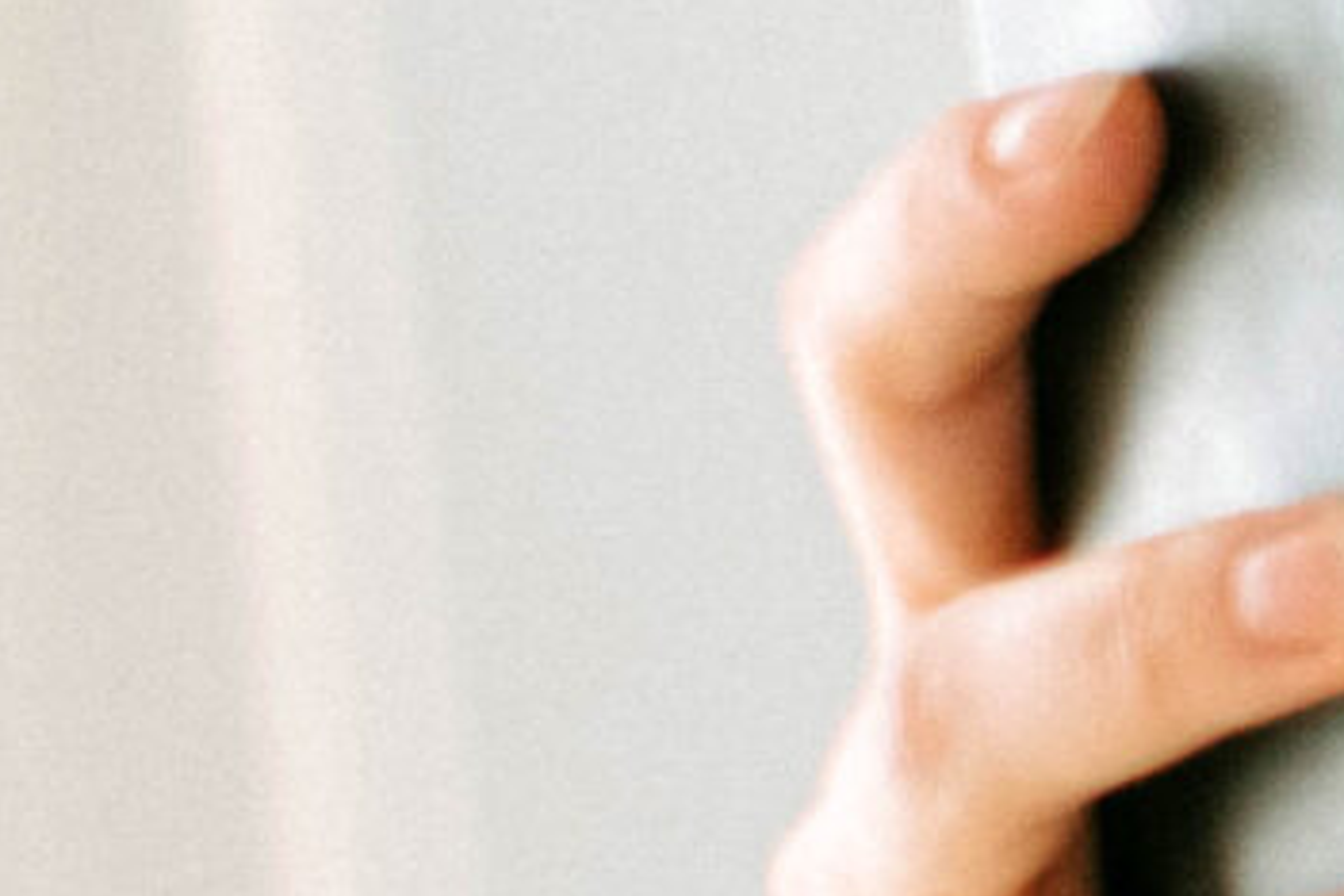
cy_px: 435
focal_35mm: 387
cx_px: 4369
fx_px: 14447
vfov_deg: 3.6
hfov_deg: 5.0
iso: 640
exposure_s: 1/500
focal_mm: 35
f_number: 2
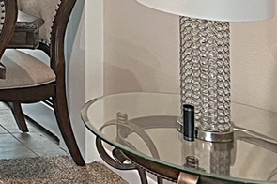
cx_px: -192
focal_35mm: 94
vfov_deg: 13.7
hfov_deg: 18.1
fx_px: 722
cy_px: -90
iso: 100
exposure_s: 1/60
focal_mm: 5.7
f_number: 1.5
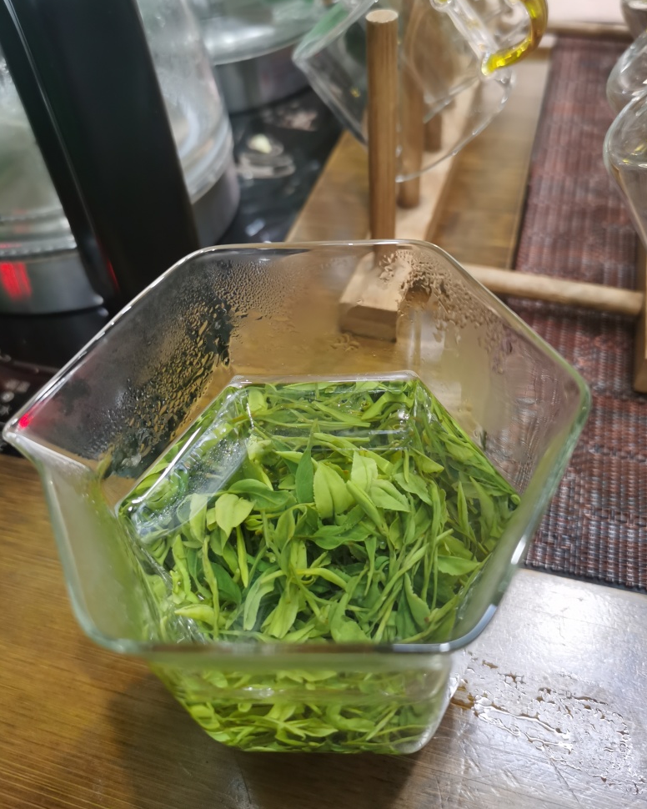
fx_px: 694
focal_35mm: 29
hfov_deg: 50.0
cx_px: 329
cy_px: 368
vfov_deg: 60.3
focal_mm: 5.58
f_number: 1.8
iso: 400
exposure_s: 1/33.3
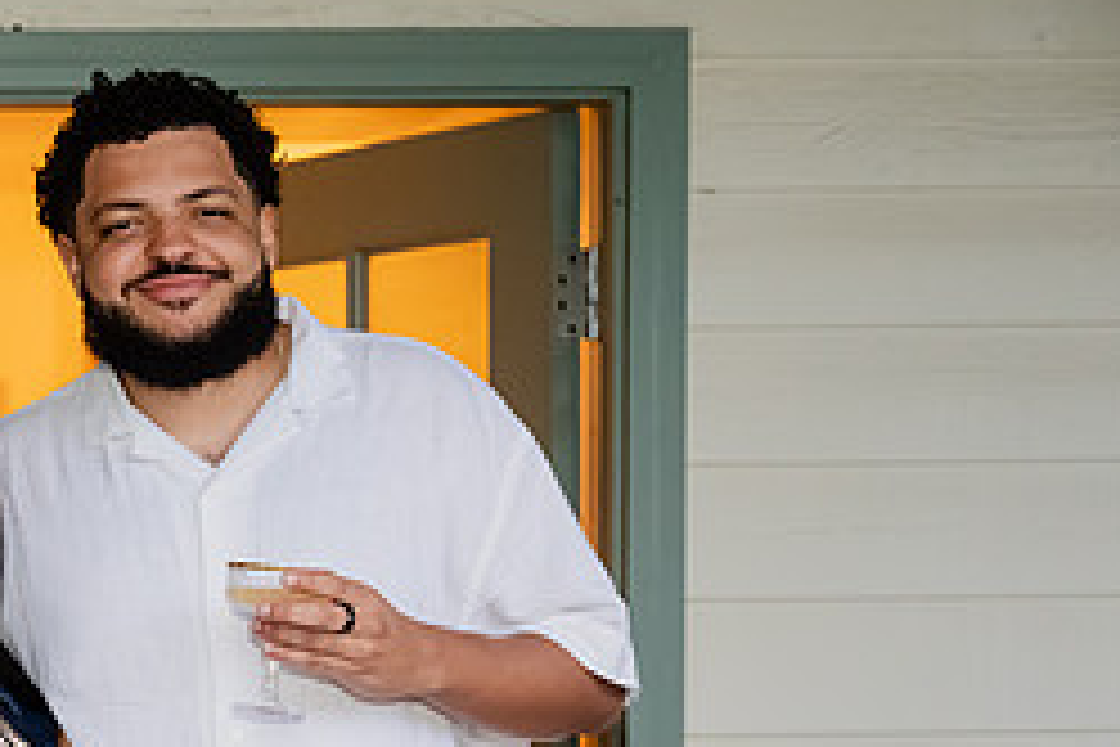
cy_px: 767
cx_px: -139
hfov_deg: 18.6
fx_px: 3266
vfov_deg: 12.9
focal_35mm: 105
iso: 4000
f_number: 3.2
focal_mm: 45
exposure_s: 1/160
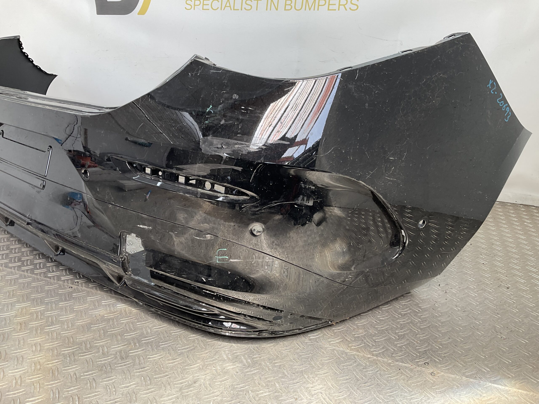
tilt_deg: -21.7
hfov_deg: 61.7
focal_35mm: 29
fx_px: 452
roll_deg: -4.8
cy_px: 202
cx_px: 270
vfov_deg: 48.2
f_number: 1.8
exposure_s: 1/101
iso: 16
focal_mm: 3
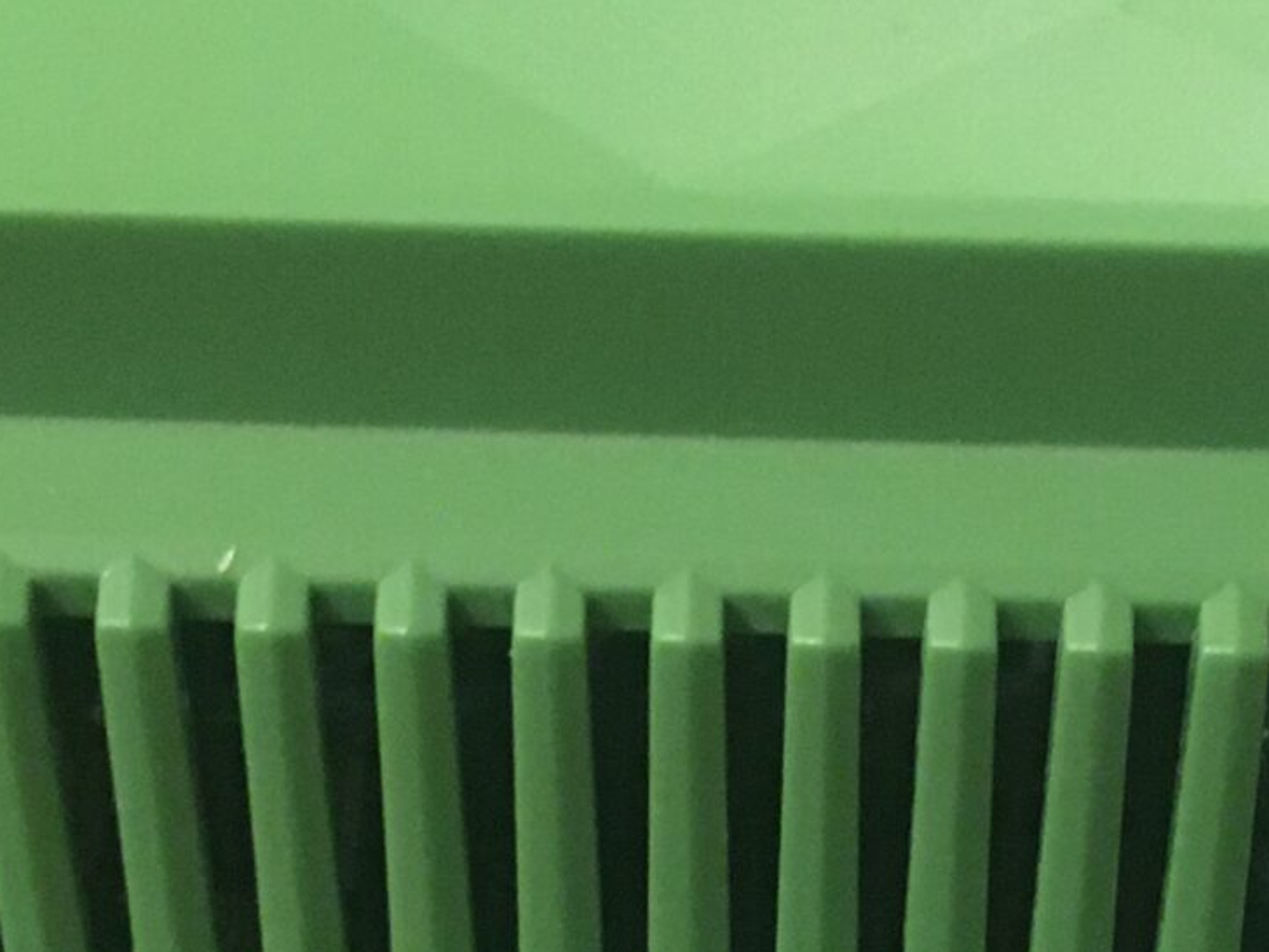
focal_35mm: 102
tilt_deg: -55.0
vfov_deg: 13.8
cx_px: 938
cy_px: 1309
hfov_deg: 19.1
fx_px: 3739
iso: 400
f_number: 2.2
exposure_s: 1/17
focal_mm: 4.15
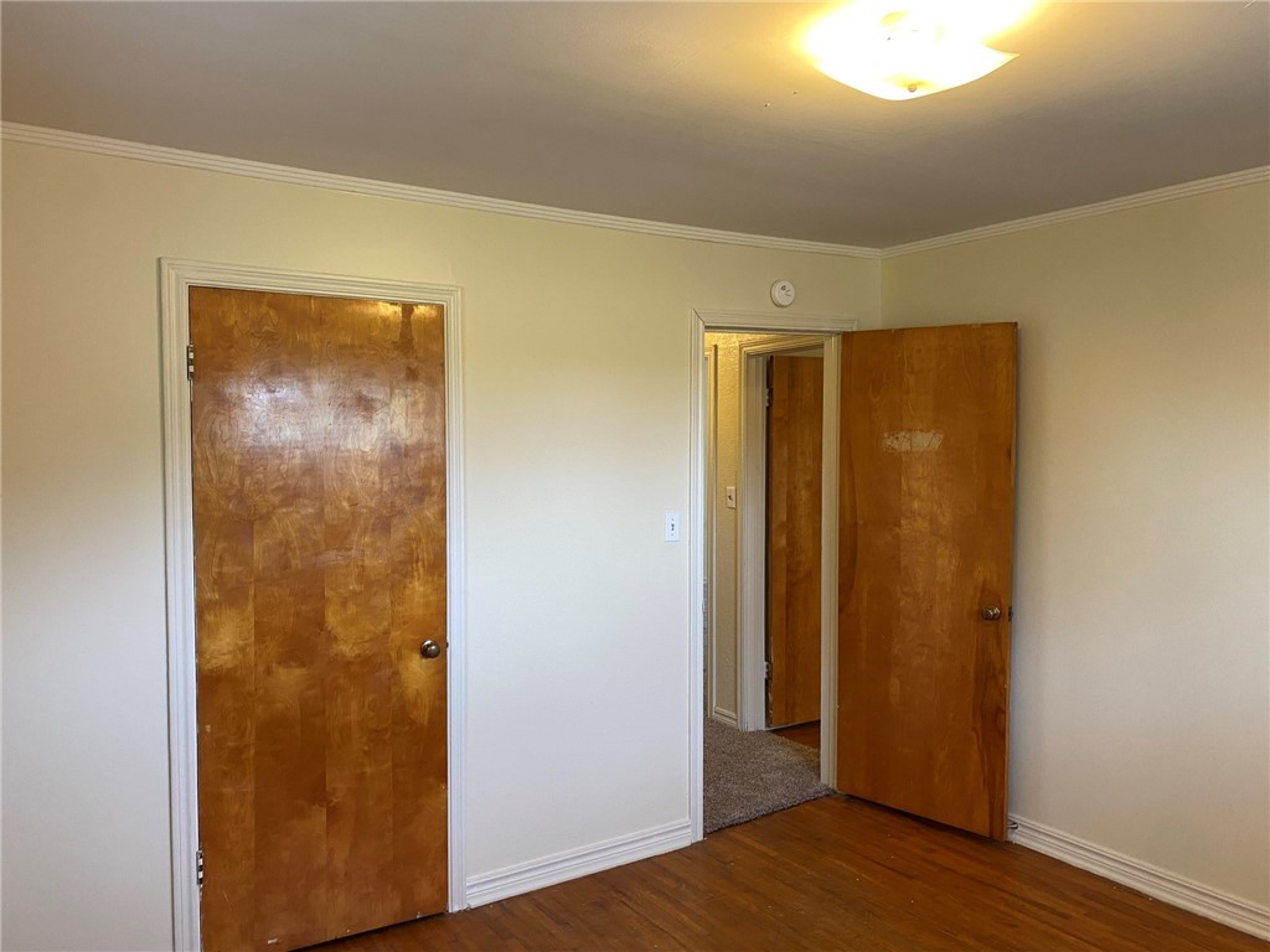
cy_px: 476
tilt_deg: -2.9
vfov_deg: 53.1
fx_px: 954
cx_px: 635
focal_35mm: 26
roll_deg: +0.4
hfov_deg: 67.3
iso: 160
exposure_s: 1/60
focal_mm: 4.25
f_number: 1.8
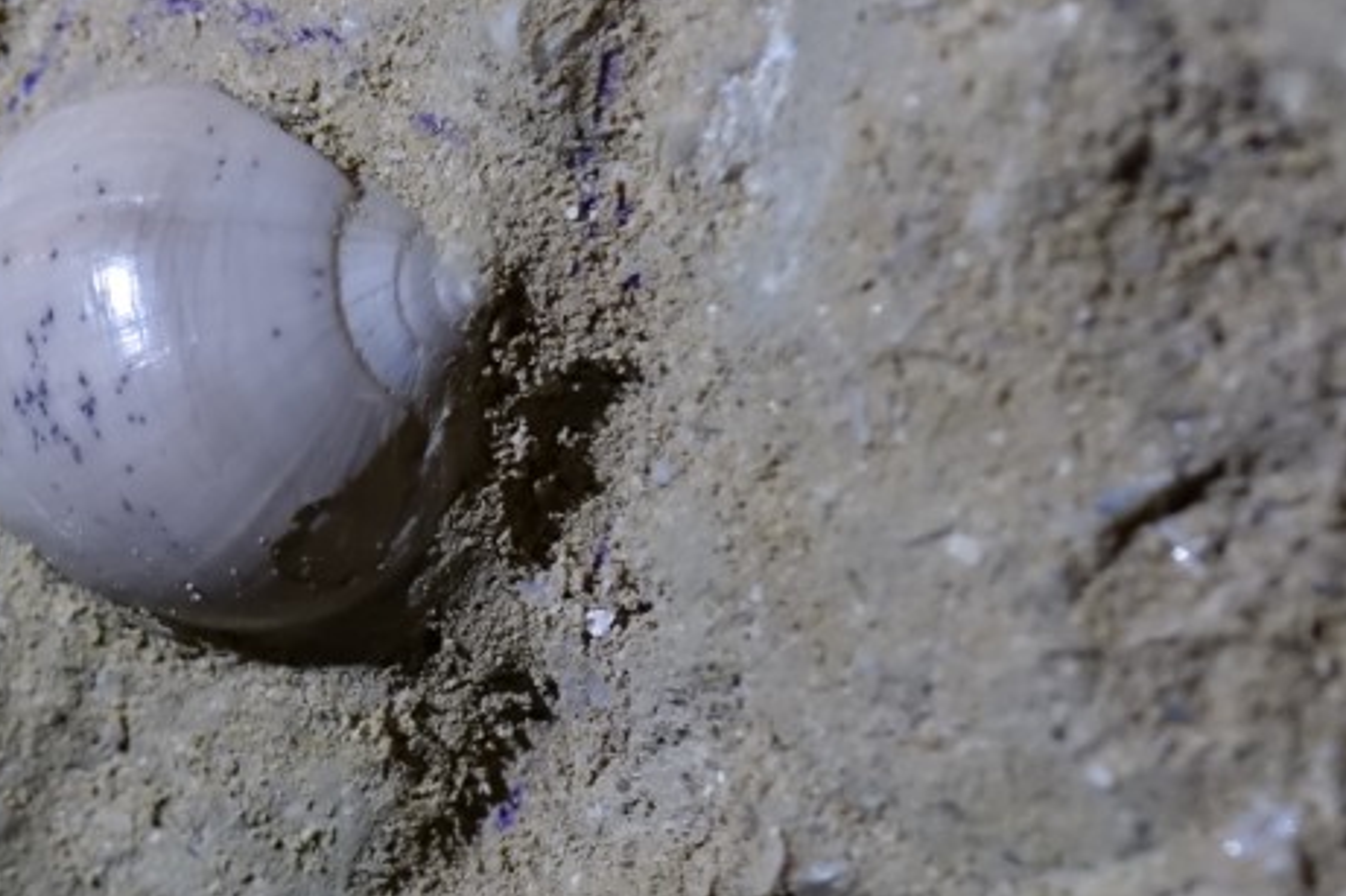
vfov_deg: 12.4
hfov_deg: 18.2
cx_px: 50
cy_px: 674
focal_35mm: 110
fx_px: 4111
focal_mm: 16.09
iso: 800
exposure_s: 1/40
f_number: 2.8
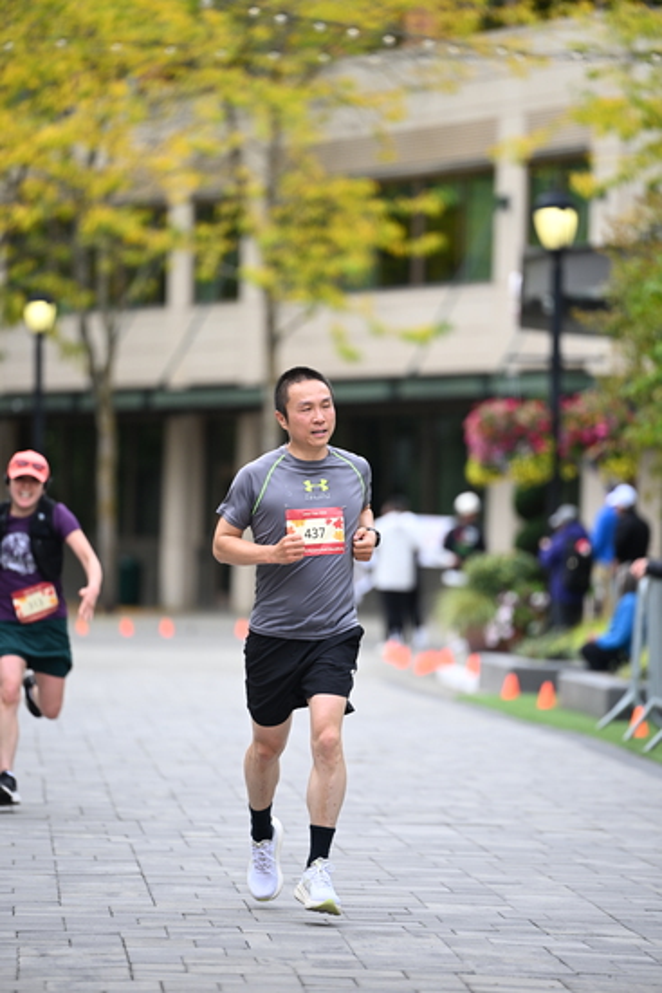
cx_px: 331
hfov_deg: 6.9
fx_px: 5513
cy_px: 496
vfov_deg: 10.3
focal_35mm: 200
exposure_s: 1/2000
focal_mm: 200
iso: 640
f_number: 2.8
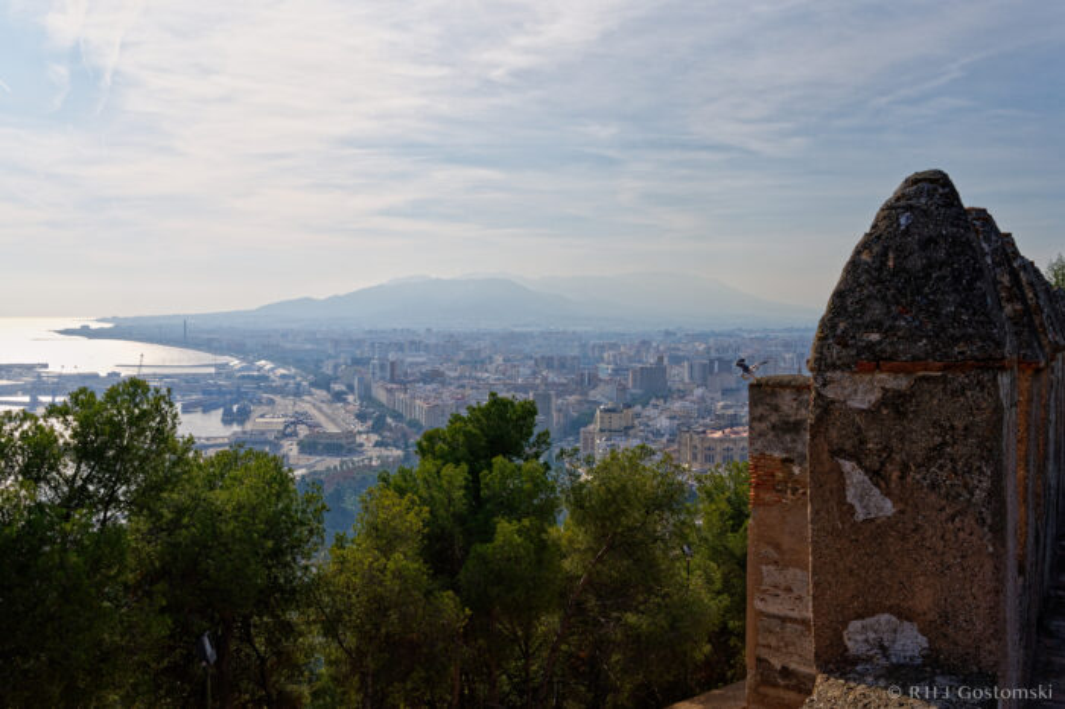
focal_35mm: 35
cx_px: 532
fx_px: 1035
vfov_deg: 37.8
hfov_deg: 54.5
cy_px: 354
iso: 100
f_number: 14
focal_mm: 35
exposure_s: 1/200
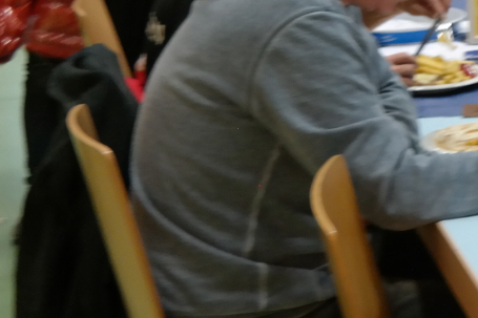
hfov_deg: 17.5
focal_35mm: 102
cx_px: 760
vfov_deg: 13.0
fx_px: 1354
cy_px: -73
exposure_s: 1/40
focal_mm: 19
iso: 800
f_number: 3.5
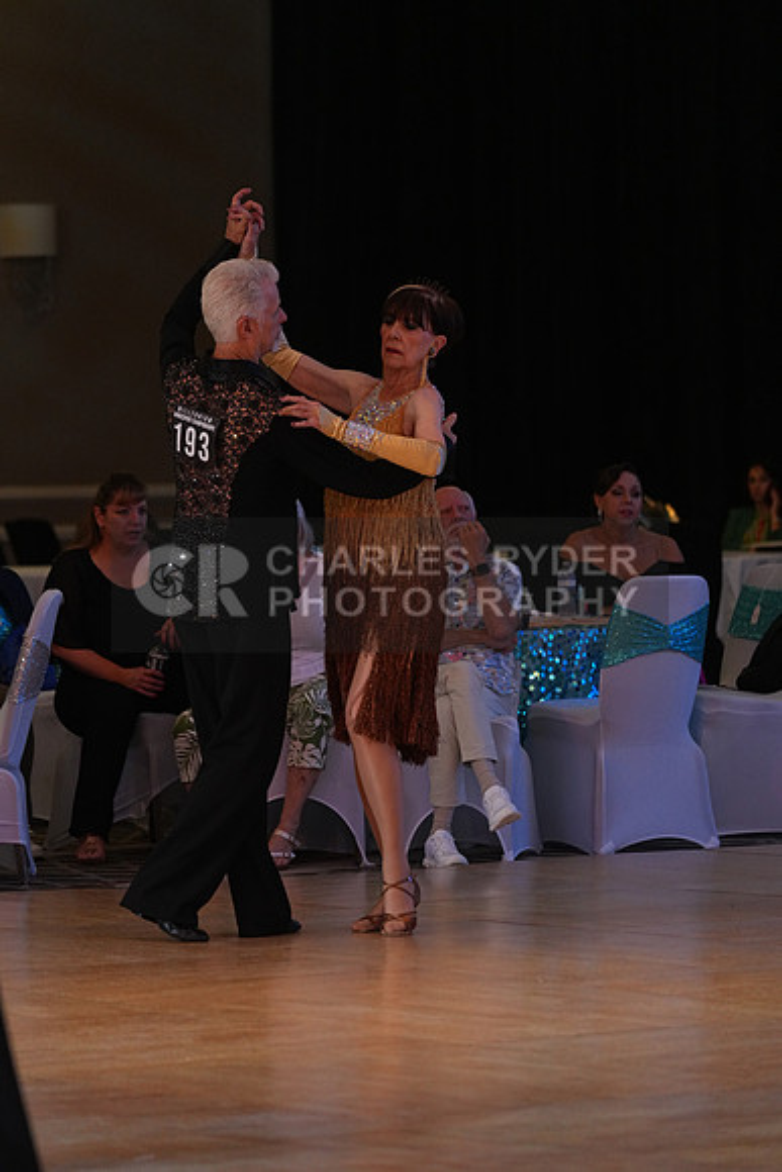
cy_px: 586
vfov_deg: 10.3
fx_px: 6512
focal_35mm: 200
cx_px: 391
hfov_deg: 6.9
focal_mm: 200
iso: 2500
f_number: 4
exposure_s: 1/400
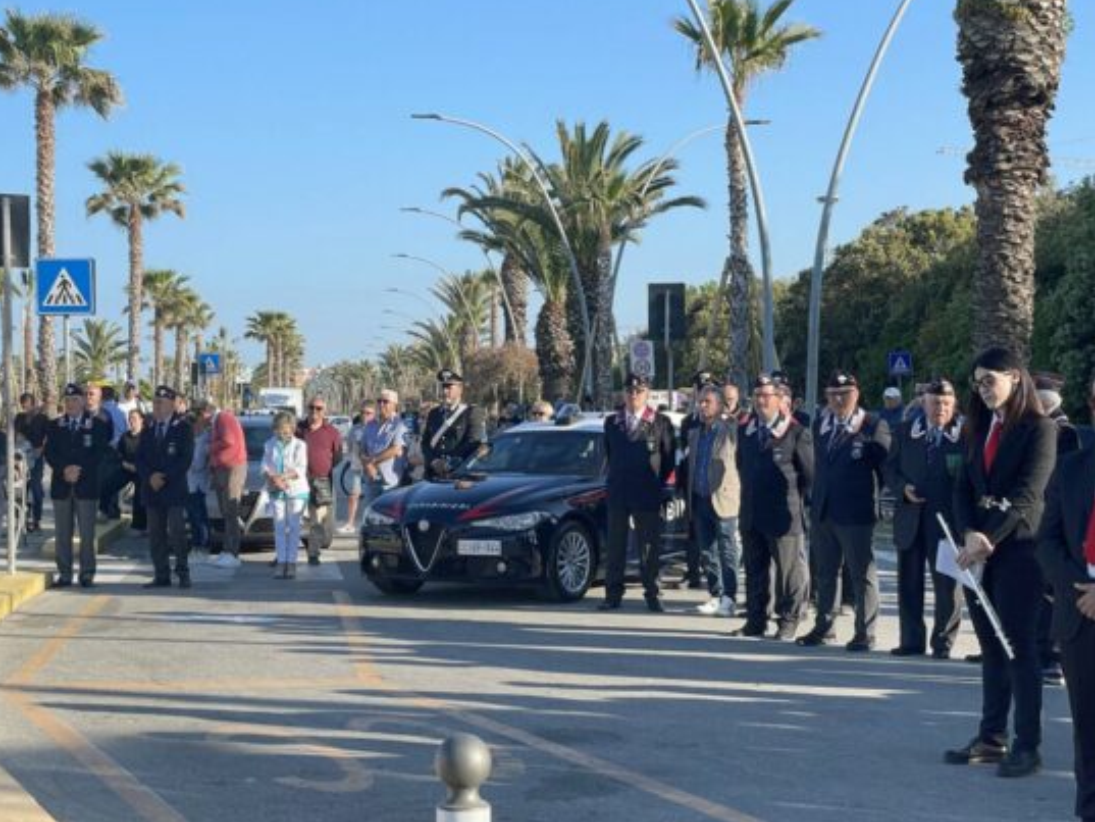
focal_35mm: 63
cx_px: 489
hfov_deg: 30.7
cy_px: 473
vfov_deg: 23.3
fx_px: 1993
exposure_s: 1/813
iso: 25
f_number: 2
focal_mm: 6
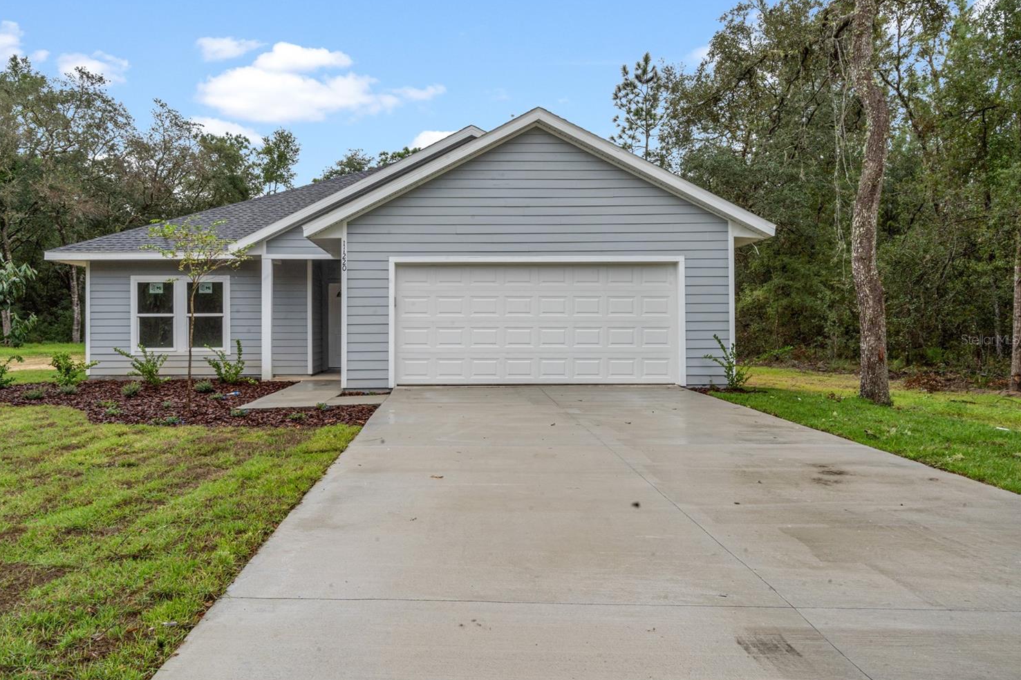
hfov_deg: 69.3
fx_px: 737
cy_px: 339
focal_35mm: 26
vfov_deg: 49.5
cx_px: 469
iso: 250
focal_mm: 24
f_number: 22
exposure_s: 1/50
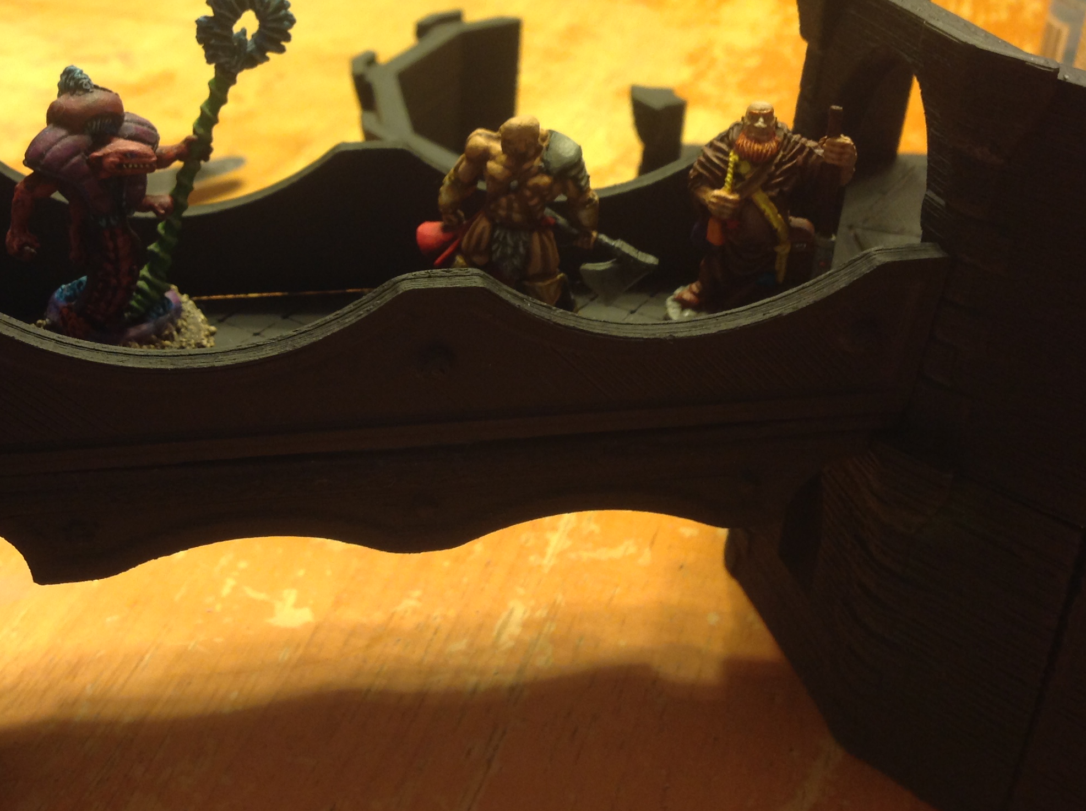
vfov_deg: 31.3
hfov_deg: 40.9
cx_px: 376
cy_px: 302
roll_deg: -0.7
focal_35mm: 46
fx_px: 1441
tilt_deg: -26.9
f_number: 2.4
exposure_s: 1/15
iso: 80
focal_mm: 4.28
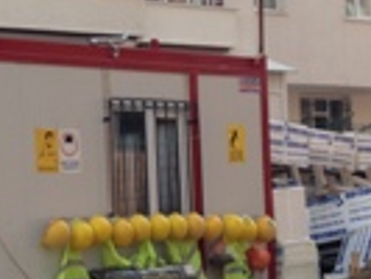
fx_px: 1191
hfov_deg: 17.1
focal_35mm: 111
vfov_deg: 13.3
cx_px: -39
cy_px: 190
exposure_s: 1/559
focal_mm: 4.12
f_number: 2.4
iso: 50
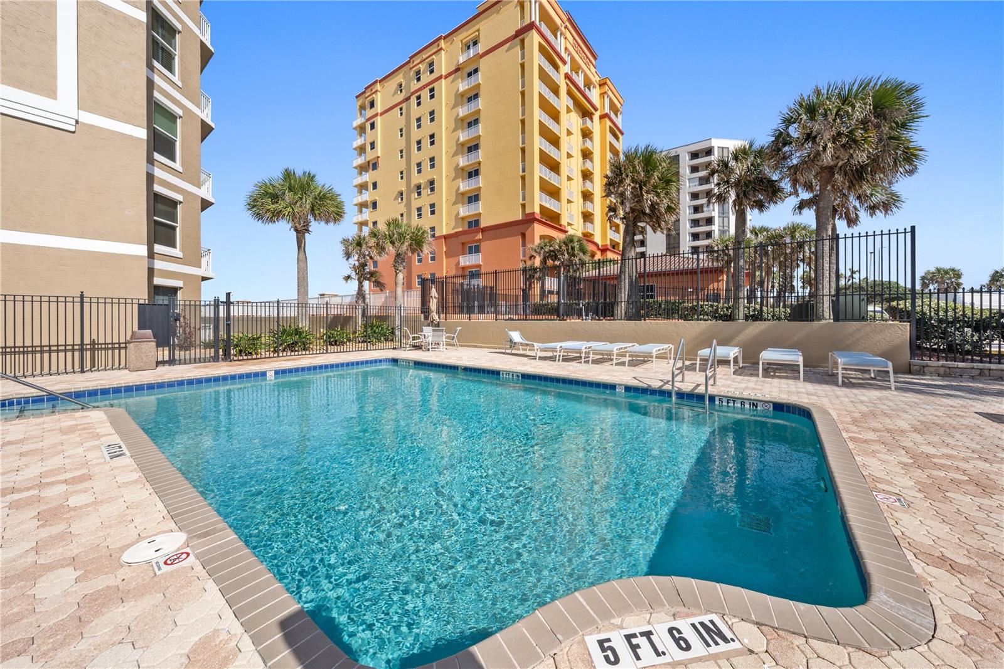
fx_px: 335
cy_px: 334
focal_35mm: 12
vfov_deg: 90.0
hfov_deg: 112.6
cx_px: 502
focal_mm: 12
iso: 100
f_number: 9
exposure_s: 1/25
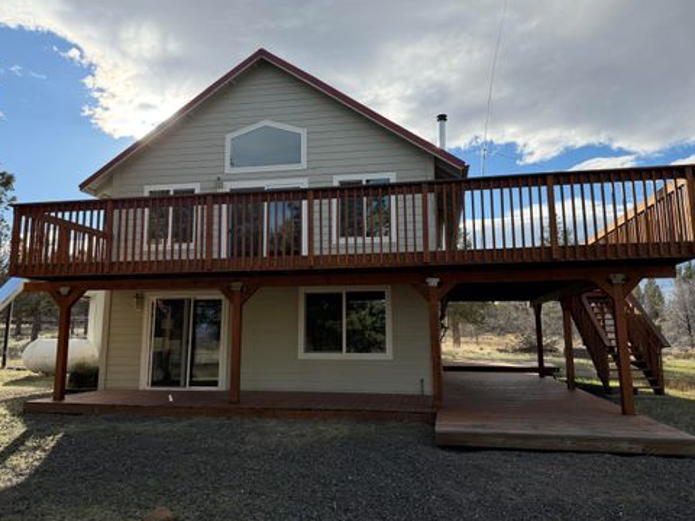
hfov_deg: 69.4
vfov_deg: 54.9
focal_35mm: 25
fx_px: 502
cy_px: 255
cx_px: 348
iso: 100
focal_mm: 6.76
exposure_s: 1/3584
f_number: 1.78
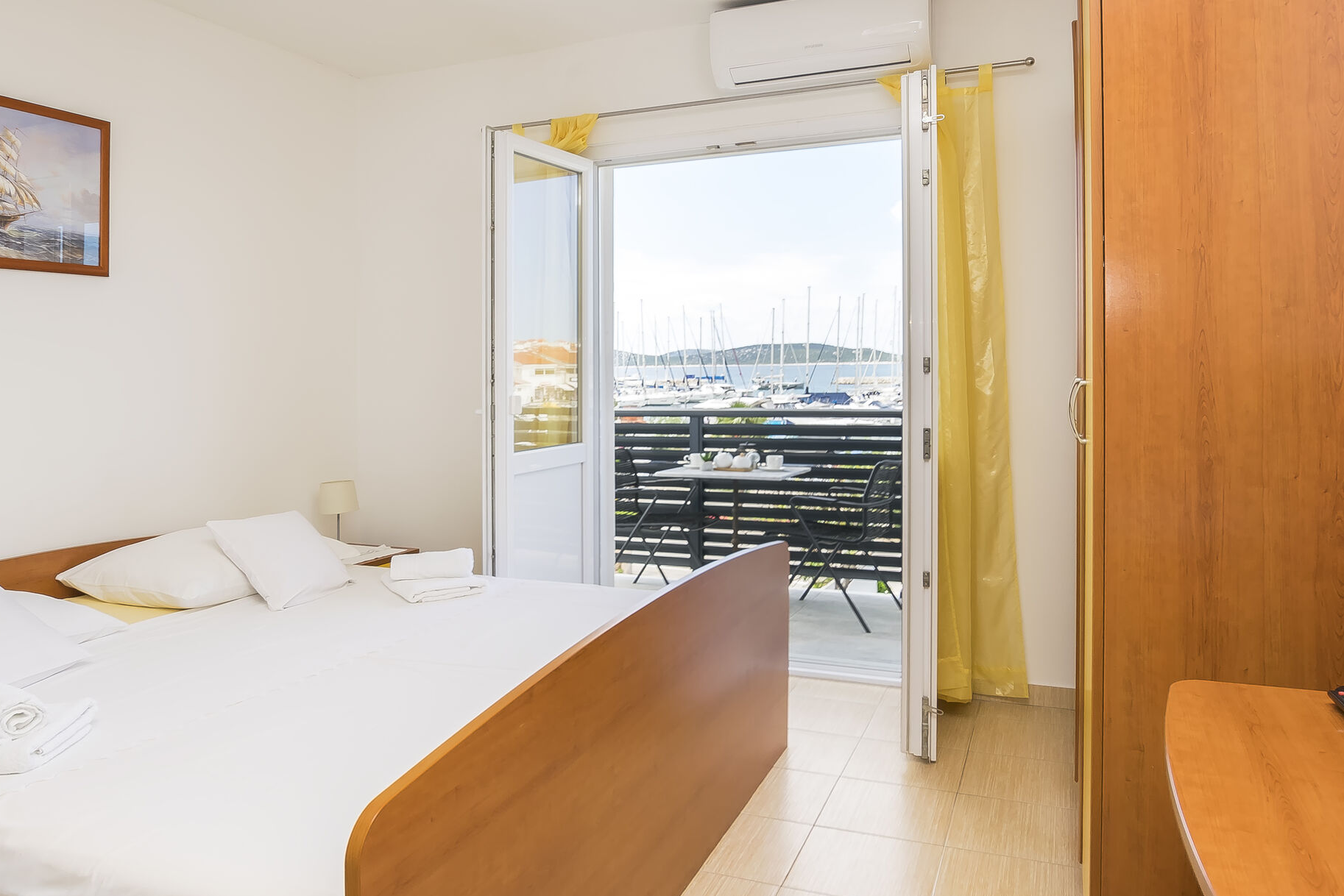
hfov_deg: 76.1
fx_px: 859
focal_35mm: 23
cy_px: 540
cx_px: 648
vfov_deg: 54.7
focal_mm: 10
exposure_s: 1/100
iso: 100
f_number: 7.1
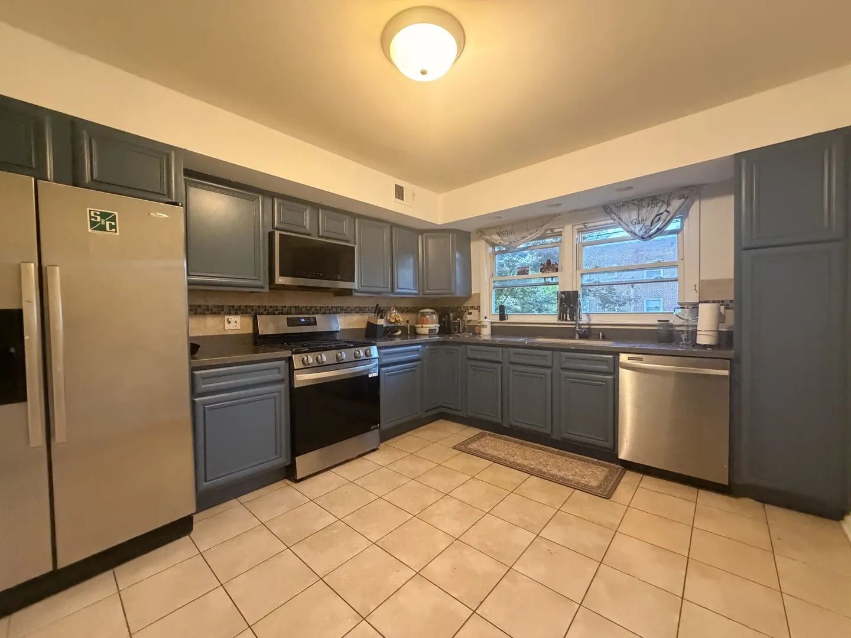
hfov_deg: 102.1
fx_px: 344
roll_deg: +0.8
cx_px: 426
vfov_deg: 85.7
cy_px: 319
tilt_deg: -0.4
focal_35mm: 14
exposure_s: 1/60
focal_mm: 2.22
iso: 640
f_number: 2.2
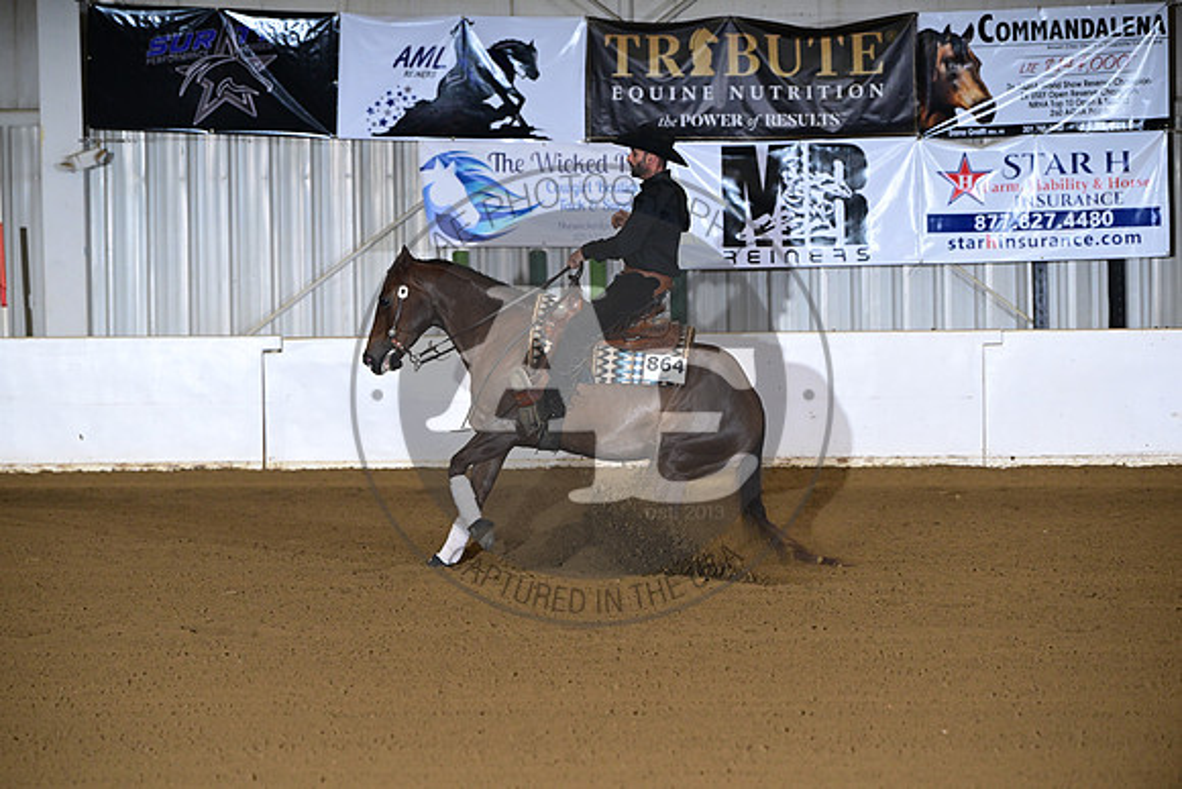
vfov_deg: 6.9
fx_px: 6568
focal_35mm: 200
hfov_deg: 10.3
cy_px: 394
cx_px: 591
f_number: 4.5
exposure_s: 1/200
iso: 2500
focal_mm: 200
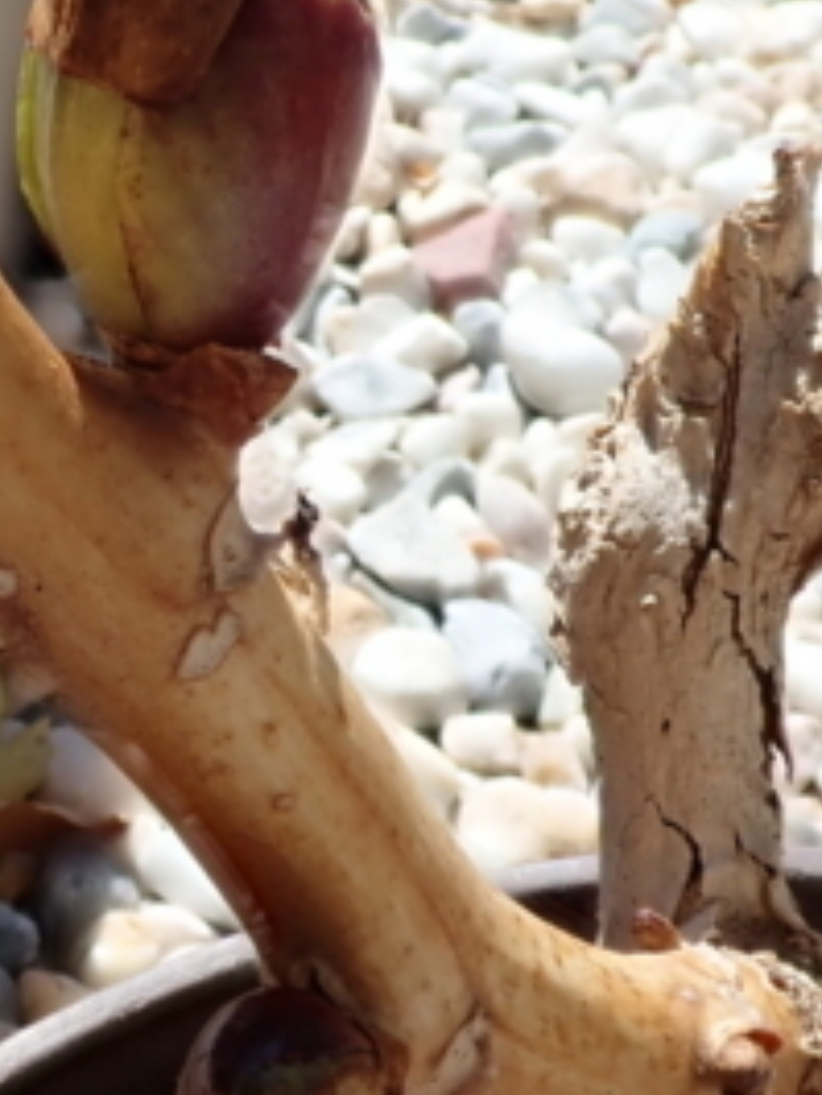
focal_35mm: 68
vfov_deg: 28.3
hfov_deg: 21.4
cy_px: 331
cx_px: 169
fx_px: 2151
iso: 100
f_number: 3.2
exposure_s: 1/800
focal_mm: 5.5
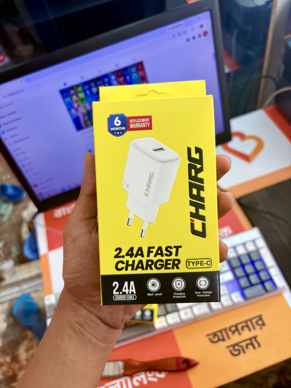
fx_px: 291
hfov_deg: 53.1
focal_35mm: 26
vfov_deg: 67.3
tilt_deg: -52.4
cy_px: 194
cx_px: 146
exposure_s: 1/100
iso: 50
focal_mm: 5.96
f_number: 1.6
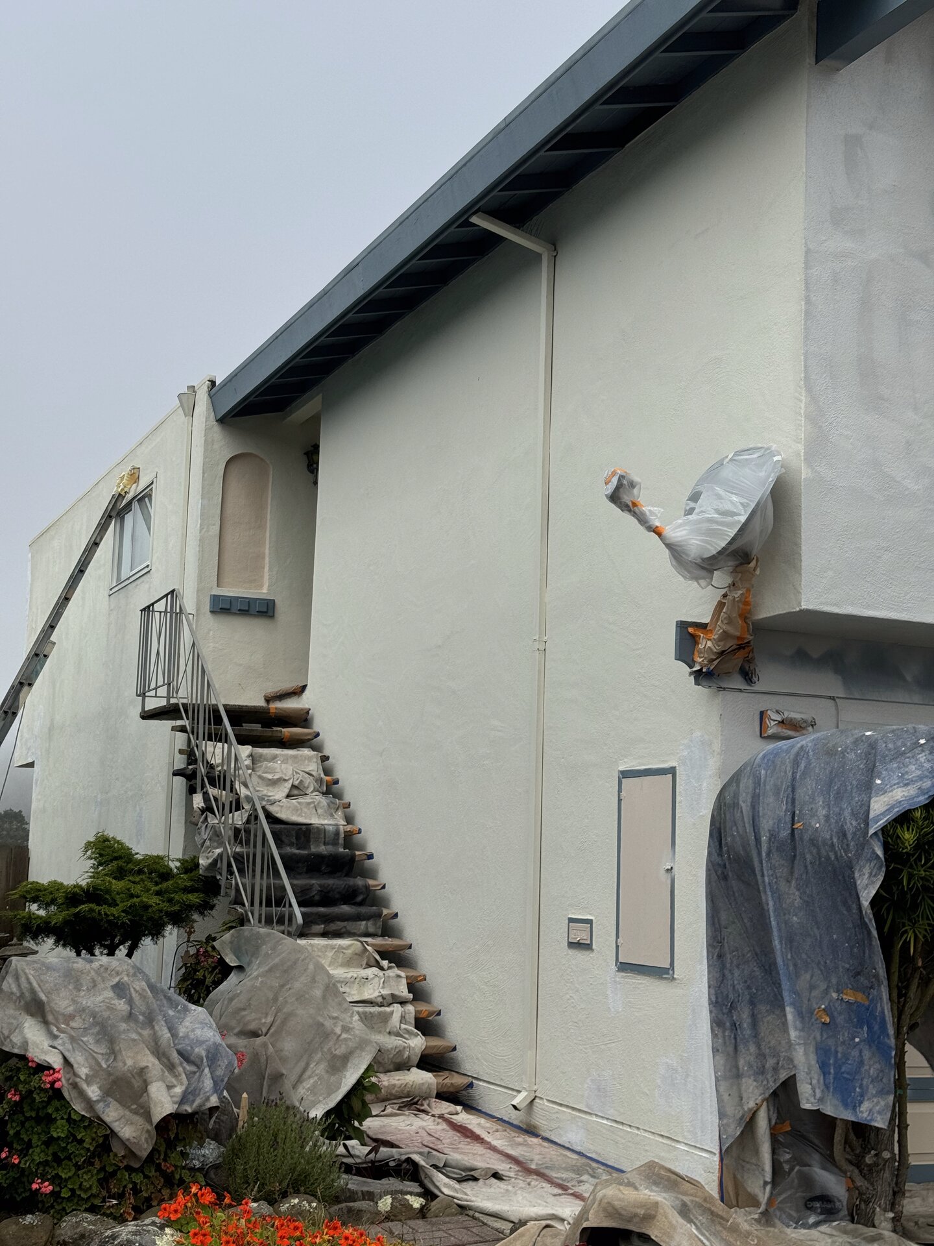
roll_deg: -2.0
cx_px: 467
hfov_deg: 30.3
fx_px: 1727
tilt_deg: +8.6
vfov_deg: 39.7
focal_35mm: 48
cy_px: 623
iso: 64
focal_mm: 6.76
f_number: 1.78
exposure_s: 1/6410
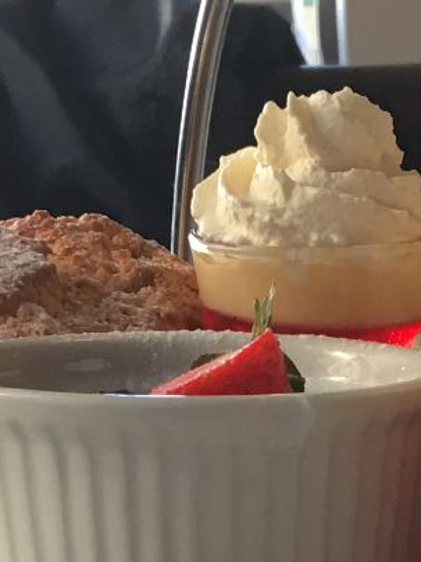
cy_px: 988
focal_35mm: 147
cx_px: 434
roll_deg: +2.4
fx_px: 2384
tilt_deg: -19.8
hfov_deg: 10.0
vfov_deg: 12.4
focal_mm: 4.15
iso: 32
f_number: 2.2
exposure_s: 1/17
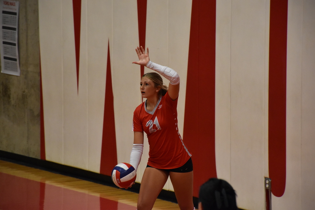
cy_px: 105
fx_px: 1838
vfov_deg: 6.5
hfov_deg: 9.8
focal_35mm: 210
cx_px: 158
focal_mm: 140
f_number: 5.6
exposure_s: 1/200
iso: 3200
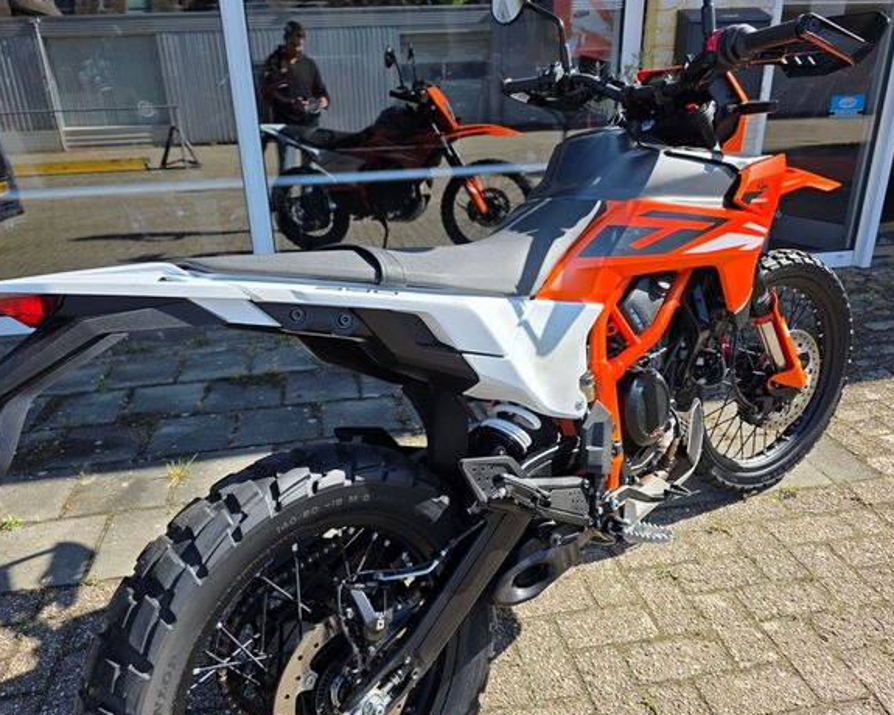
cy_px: 362
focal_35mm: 25
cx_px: 428
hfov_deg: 68.1
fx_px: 661
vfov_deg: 56.8
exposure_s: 1/4237
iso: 80
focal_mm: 6.3
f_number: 1.7
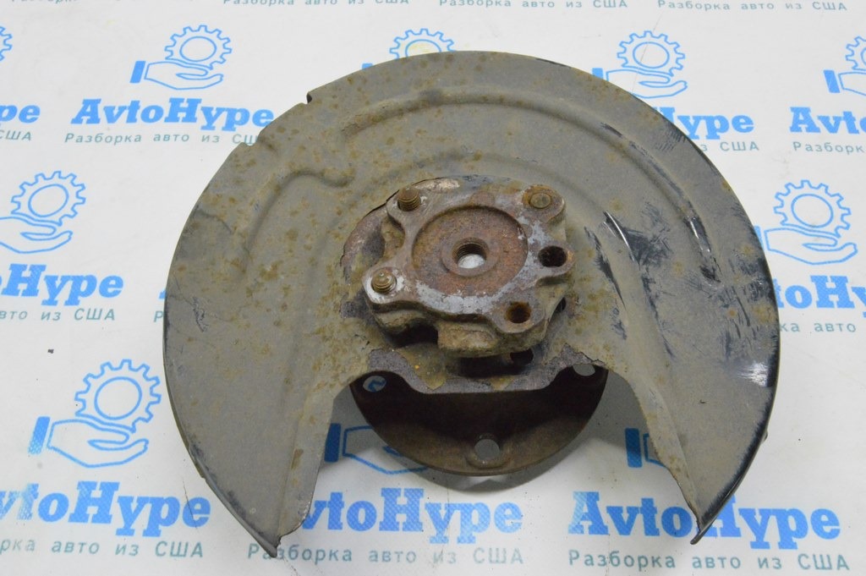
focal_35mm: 36
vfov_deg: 36.8
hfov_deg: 53.2
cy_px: 288
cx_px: 433
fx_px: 865
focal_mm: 24
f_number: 20
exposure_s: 1/20
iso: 6400
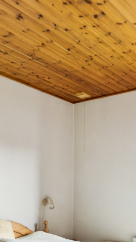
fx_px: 263
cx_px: 90
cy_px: 185
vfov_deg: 47.3
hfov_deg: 28.8
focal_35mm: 41
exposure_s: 1.3
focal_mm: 10
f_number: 8
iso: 200
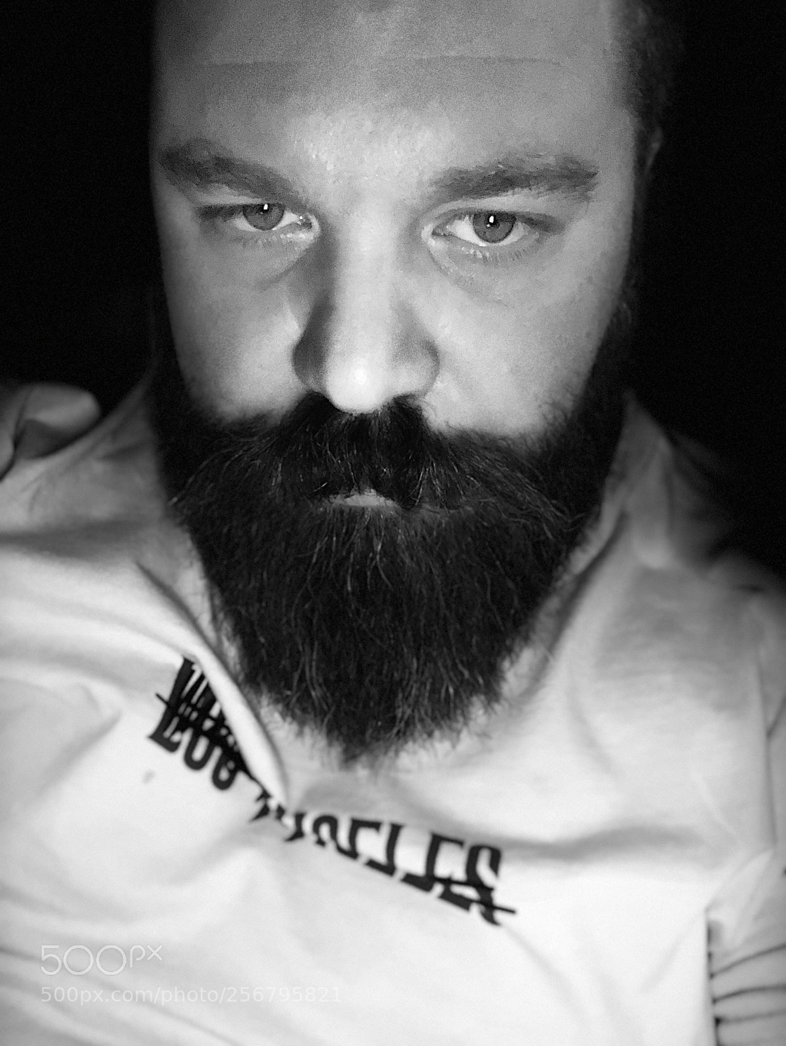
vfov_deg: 56.8
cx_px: 393
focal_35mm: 32
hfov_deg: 44.2
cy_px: 523
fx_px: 968
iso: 500
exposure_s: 1/17
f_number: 2.2
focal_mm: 2.87
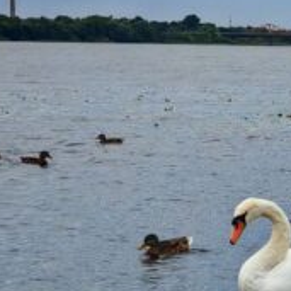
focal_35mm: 191
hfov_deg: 8.9
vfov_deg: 9.1
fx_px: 1817
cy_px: 231
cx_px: 456
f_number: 1.6
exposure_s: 1/430
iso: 50
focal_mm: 7.62
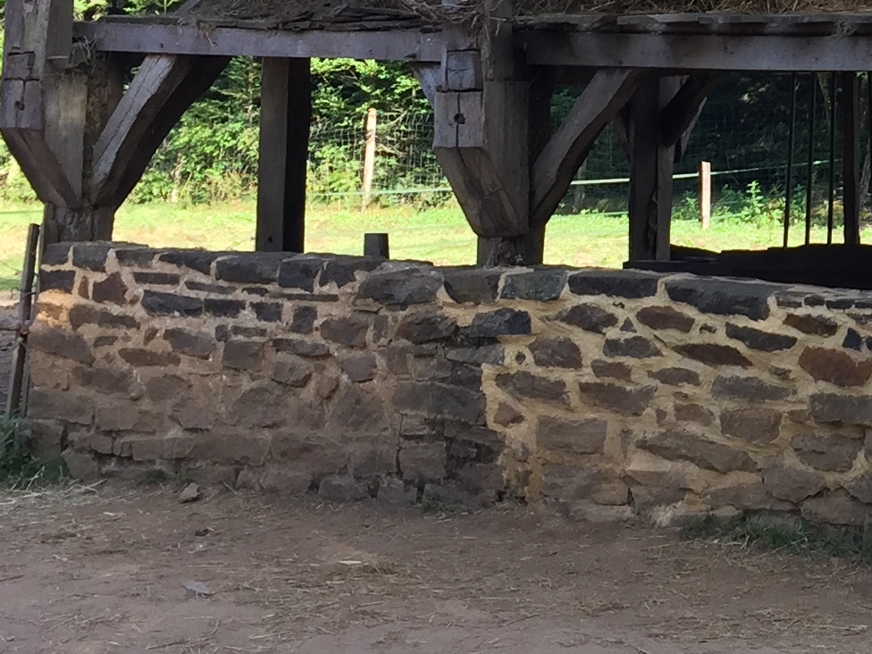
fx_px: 2443
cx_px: 1166
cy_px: -201
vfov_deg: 14.6
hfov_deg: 18.6
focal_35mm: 97
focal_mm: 4.15
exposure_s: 1/168
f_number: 2.2
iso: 32
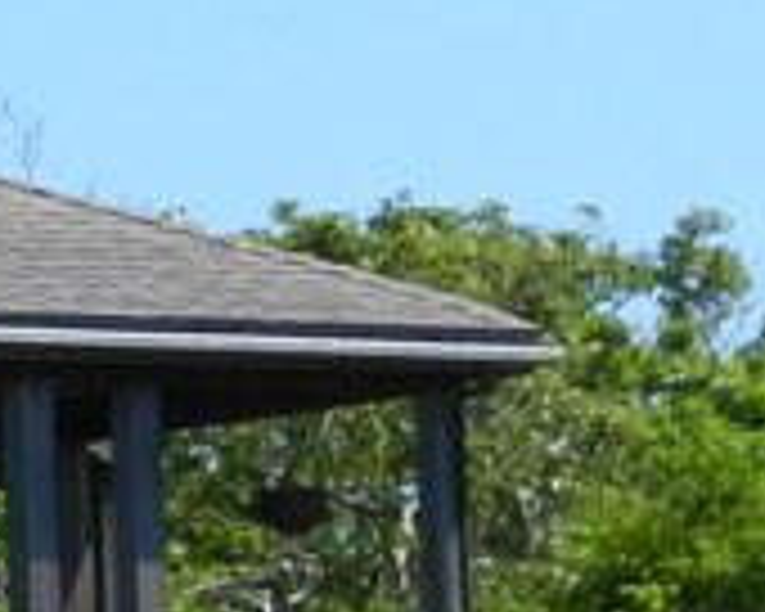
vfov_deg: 2.7
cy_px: 310
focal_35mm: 579
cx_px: -1467
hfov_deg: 3.3
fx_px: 13109
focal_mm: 14.9
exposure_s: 1/800
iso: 160
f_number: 4.4
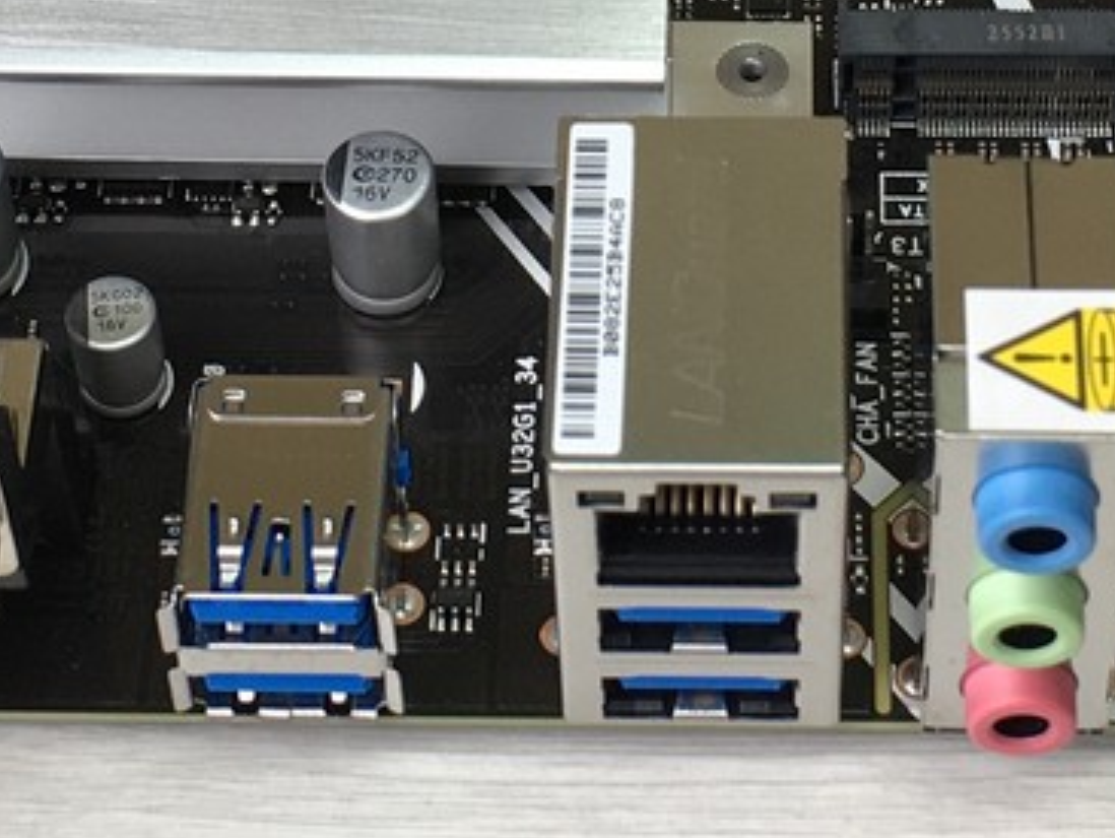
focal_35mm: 114
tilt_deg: -48.0
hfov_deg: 17.2
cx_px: 667
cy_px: -119
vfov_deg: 12.7
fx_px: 3674
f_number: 2.2
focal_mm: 4.15
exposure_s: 1/50
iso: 25
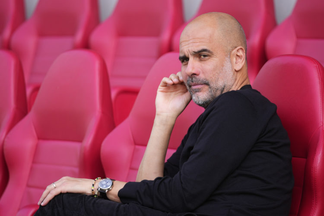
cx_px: 162
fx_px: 2700
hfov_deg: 6.9
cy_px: 108
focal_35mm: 300
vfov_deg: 4.6
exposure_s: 1/1600
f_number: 2.8
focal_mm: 200
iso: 400
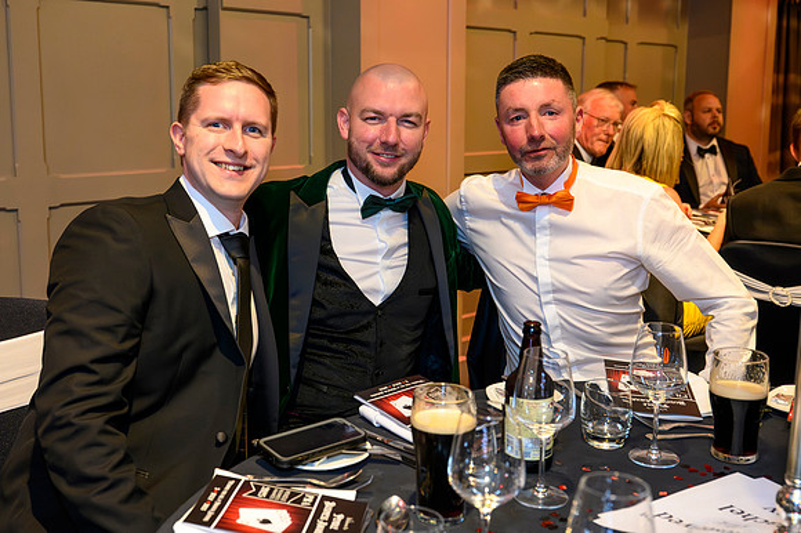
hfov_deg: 47.4
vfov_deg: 32.6
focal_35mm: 41
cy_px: 235
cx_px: 362
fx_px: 912
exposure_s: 1/125
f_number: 4.5
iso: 11400
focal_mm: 36
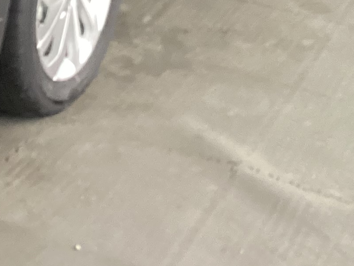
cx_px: 50
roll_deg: -2.3
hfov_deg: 15.5
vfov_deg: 10.9
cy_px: -233
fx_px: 1288
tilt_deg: -13.1
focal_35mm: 126
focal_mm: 3.3
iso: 250
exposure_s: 1/50
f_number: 2.4
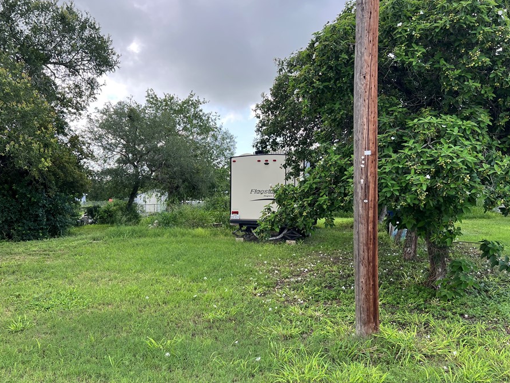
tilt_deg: -0.6
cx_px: 233
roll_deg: +0.9
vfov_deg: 46.8
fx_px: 442
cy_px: 201
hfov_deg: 59.9
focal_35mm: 30
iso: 50
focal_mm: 5.7
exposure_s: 1/692
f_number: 1.5
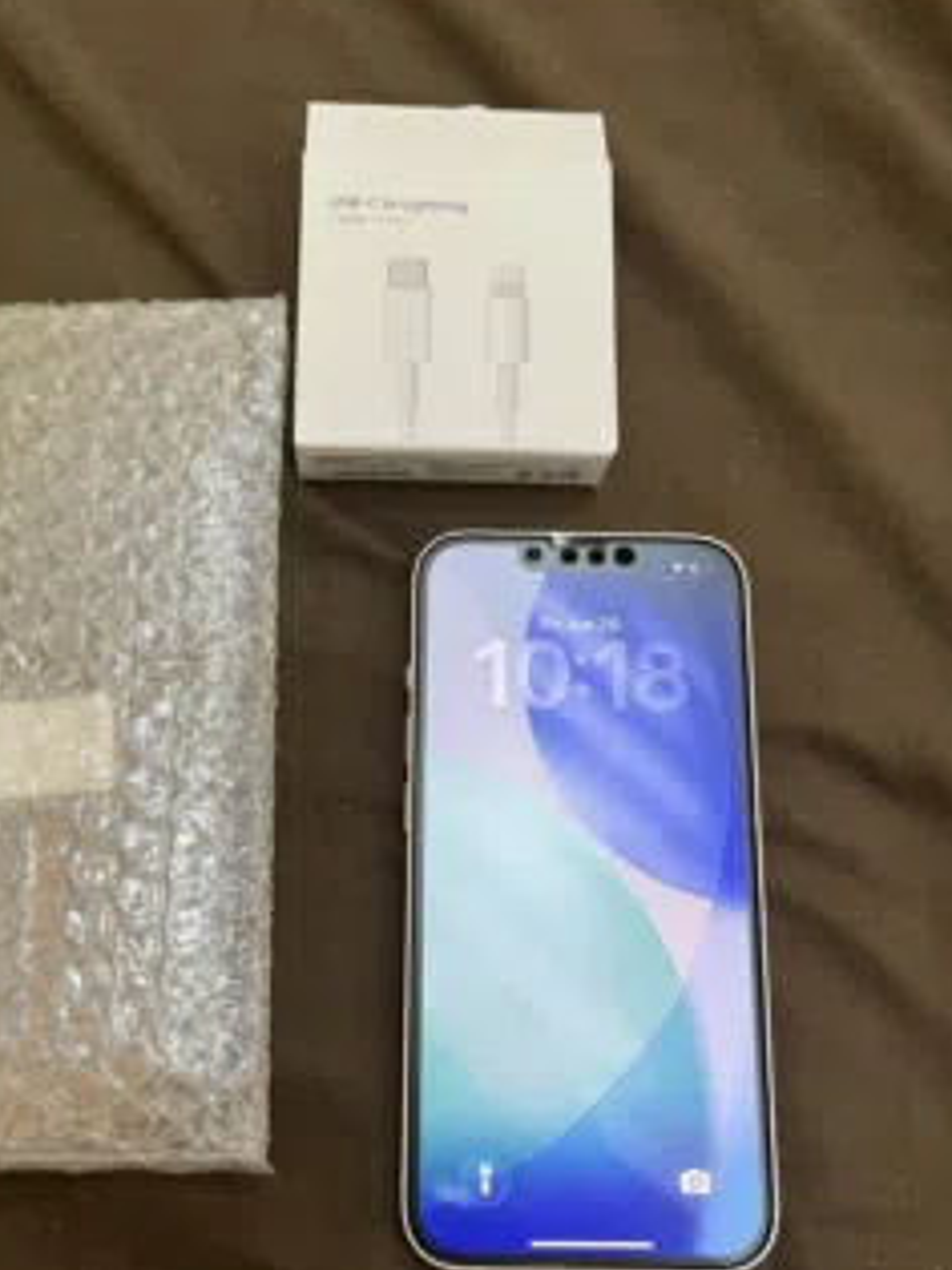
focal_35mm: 33
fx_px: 1211
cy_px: 685
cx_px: 428
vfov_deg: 55.3
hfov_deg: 42.9
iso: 160
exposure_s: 1/60
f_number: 1.6
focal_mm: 5.1
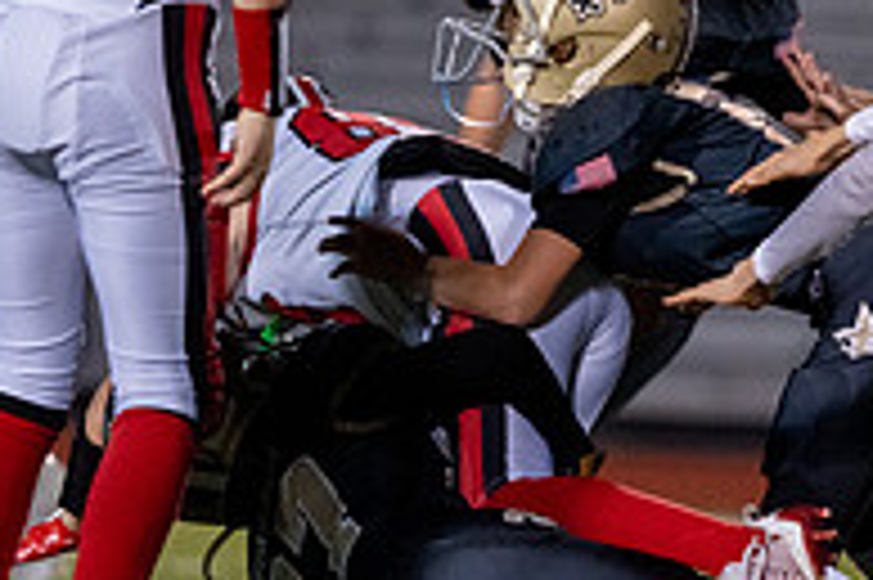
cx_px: 756
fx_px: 14489
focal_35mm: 598
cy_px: 236
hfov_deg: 3.4
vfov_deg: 2.3
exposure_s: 1/1250
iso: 5000
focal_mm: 200
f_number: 2.8
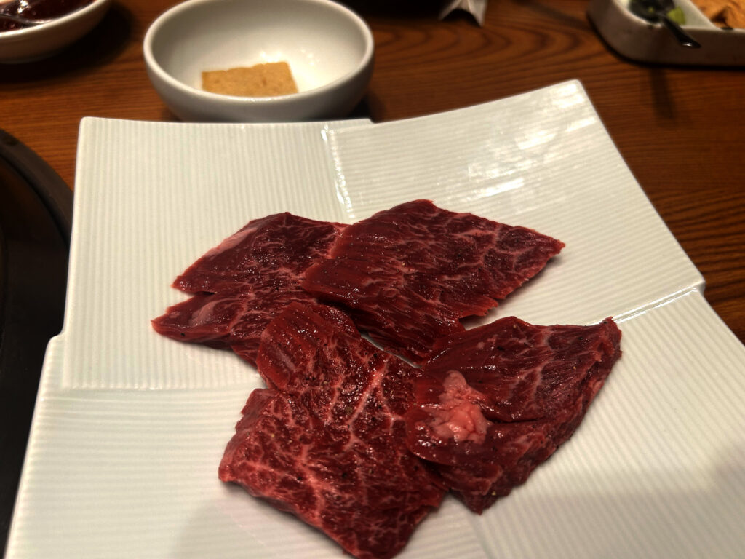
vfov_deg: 53.1
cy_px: 280
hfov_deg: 67.3
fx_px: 560
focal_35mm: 26
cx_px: 372
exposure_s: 1/60
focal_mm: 5.7
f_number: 1.5
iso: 80
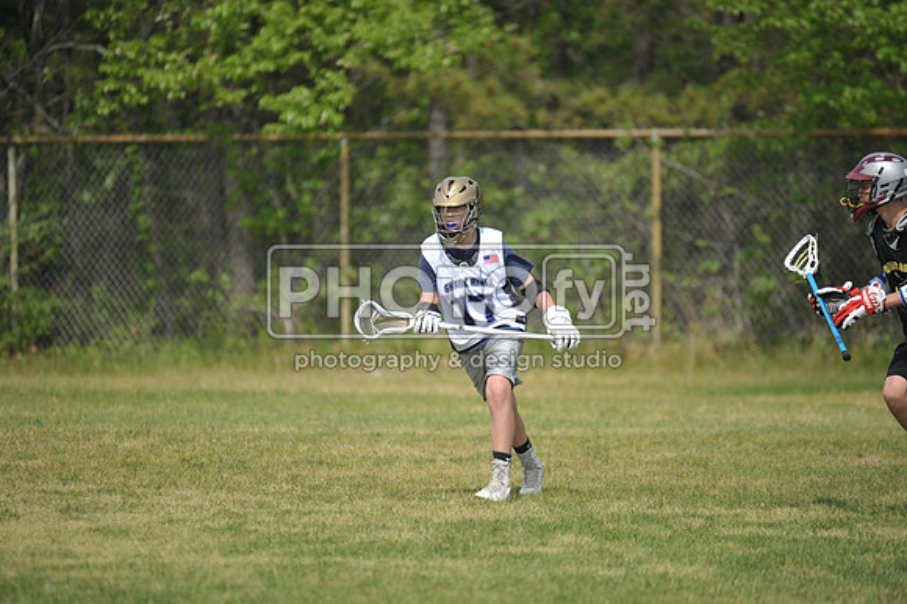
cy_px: 302
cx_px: 454
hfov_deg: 5.2
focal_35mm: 400
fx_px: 10072
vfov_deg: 3.4
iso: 640
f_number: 4
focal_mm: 400
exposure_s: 1/3200
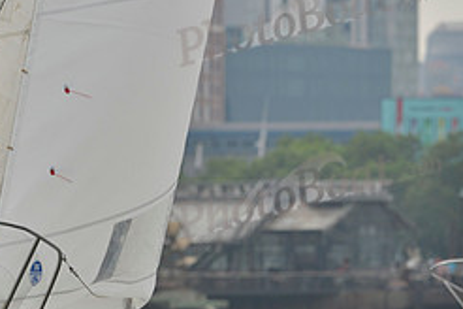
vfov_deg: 2.1
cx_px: 81
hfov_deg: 3.1
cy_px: 316
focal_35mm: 659
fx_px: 8475
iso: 200
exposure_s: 1/1000
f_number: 6.3
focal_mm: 280
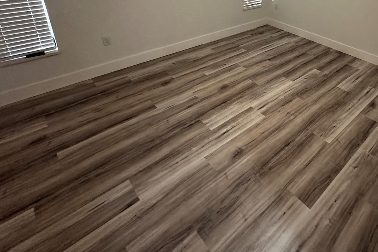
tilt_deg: -17.0
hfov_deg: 68.7
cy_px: 27
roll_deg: -3.7
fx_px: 252
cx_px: 285
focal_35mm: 24
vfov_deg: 47.9
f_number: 2.2
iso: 400
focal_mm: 2.22
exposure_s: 1/60
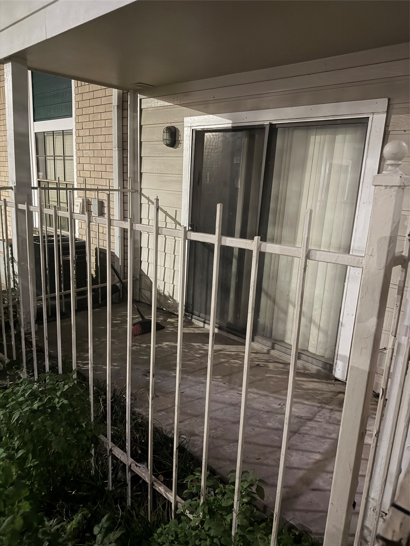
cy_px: 273
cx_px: 205
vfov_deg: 71.6
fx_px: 379
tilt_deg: -12.9
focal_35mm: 24
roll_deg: -3.7
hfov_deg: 56.8
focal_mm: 6.76
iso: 1600
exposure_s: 1/20
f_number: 1.78
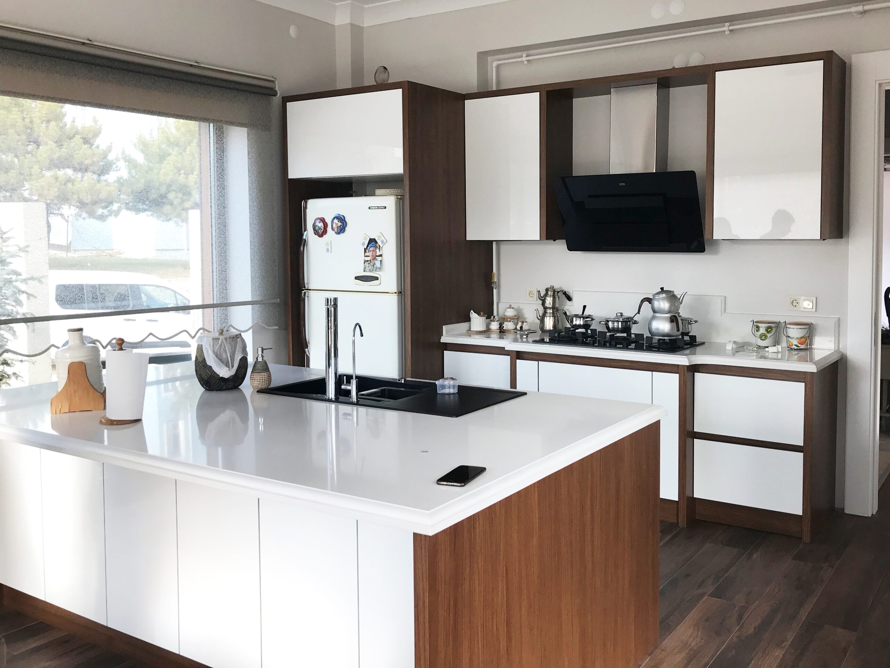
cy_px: 334
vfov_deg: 49.7
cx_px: 445
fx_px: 720
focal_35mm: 28
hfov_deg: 63.4
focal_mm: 3.99
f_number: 1.8
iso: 25
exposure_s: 1/100
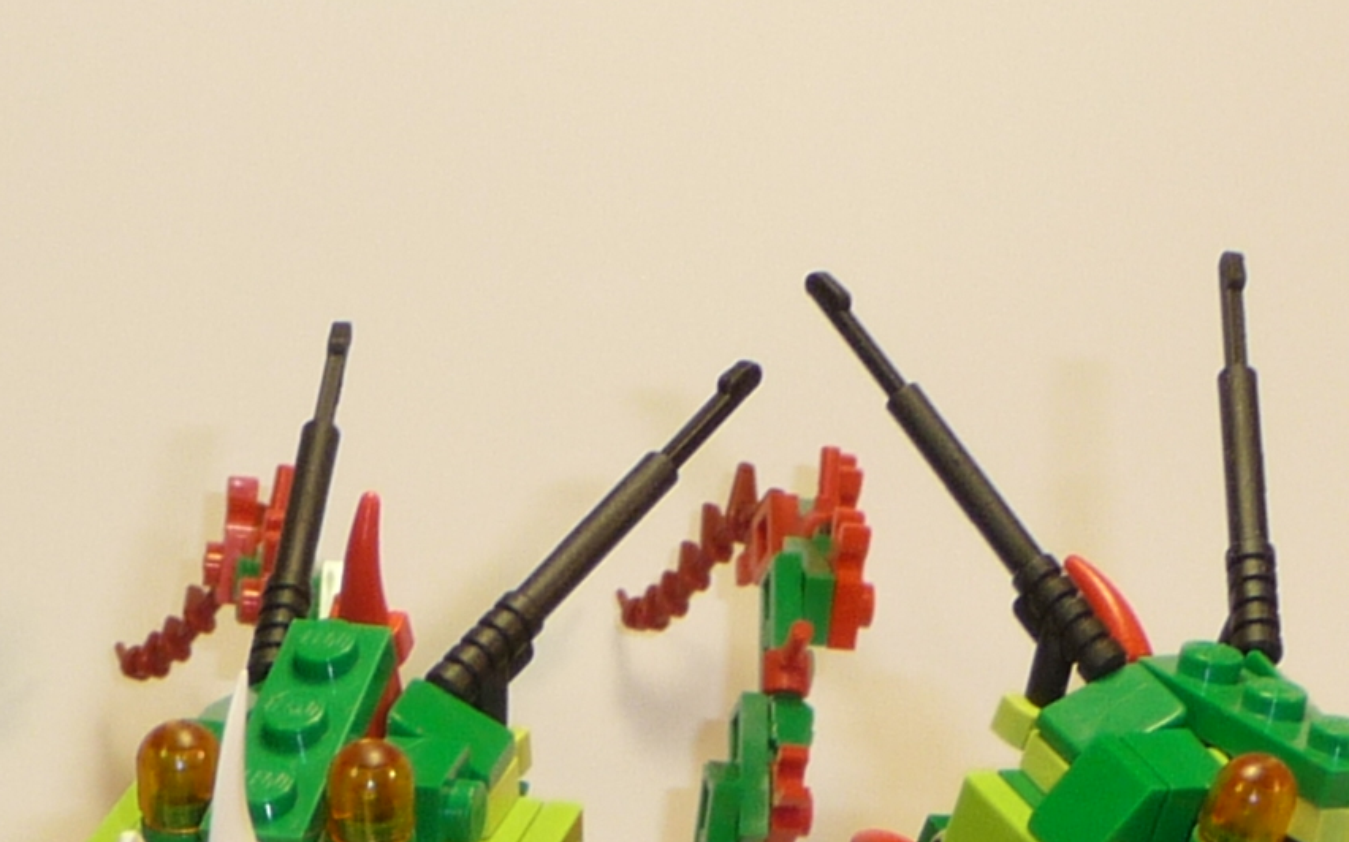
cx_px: 198
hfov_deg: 12.1
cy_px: 1830
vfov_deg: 7.3
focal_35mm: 172
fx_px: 6322
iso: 100
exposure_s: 1/30
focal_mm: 6.7
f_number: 3.9
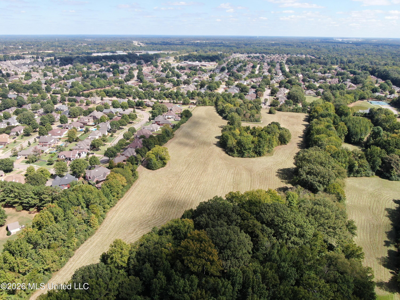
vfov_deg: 56.8
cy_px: 150
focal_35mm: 24
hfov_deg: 71.6
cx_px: 200
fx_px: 277
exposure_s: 1/800
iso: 100
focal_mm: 4.39
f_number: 2.8
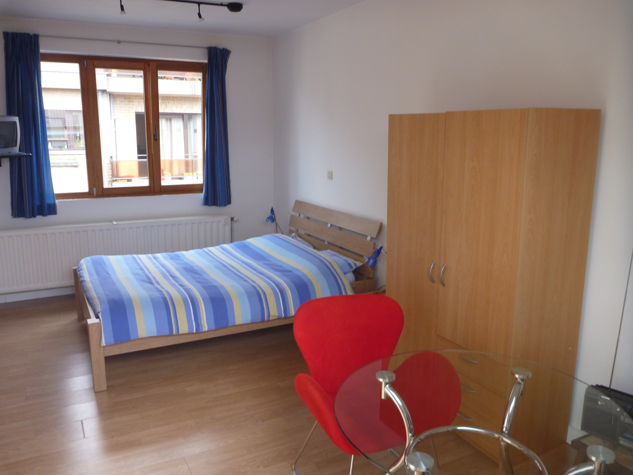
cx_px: 316
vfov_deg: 49.7
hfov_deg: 63.4
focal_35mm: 28
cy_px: 238
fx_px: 512
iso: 125
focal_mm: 4.9
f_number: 3.3
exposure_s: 1/30
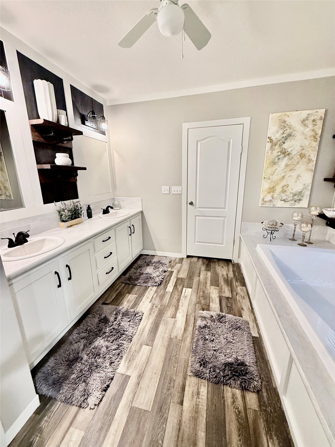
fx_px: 181
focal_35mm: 14
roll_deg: +1.0
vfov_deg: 102.1
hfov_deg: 85.7
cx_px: 168
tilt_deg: -13.9
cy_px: 224
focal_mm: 2.22
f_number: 2.2
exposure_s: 1/60
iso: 250
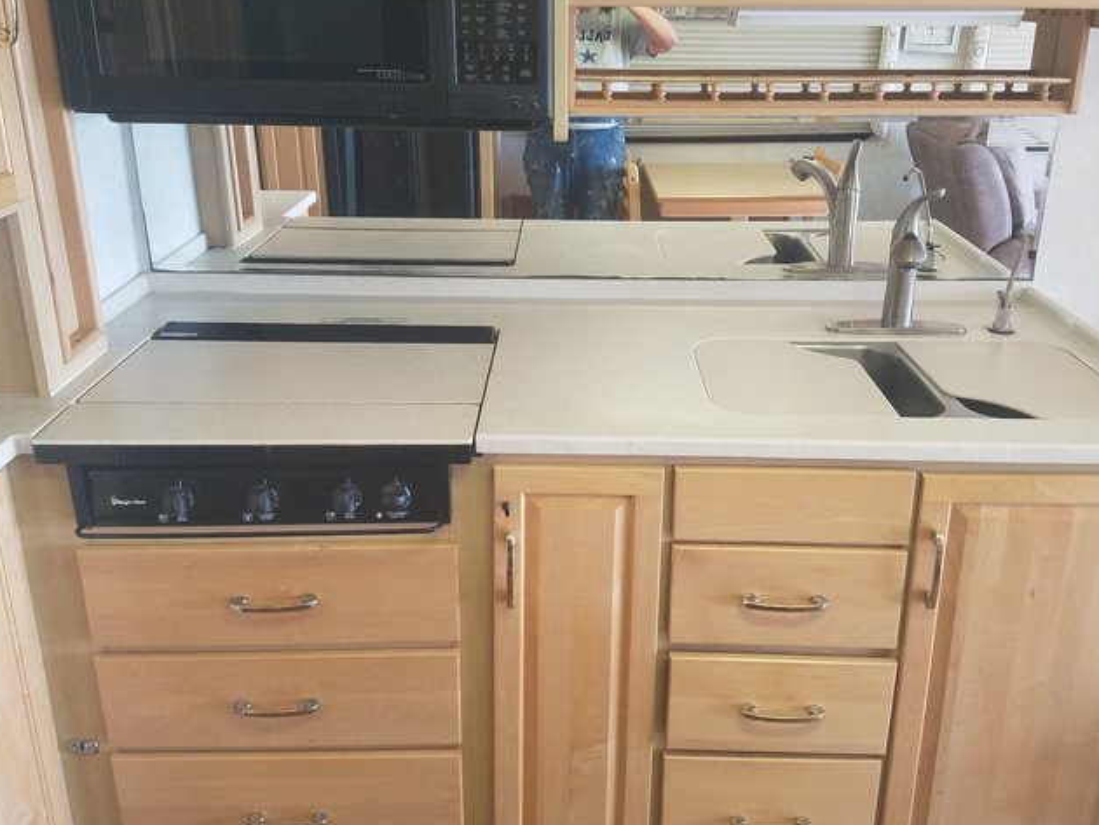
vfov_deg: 42.9
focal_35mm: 33
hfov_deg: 55.3
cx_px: 588
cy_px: 377
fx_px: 1048
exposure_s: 1/60
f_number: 1.7
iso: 200
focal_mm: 4.2
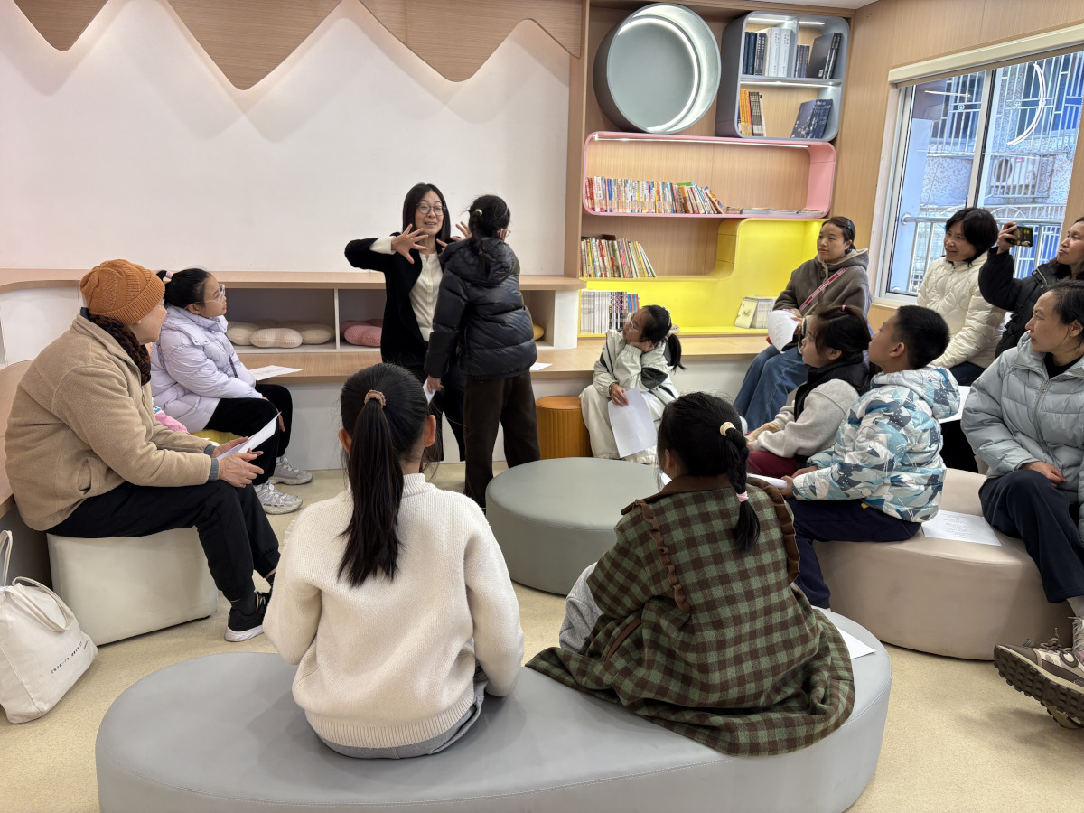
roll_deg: -0.7
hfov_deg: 67.3
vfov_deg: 53.1
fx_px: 814
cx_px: 542
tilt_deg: -13.2
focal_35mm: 26
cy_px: 406
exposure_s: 1/100
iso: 100
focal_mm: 5.96
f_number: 1.6
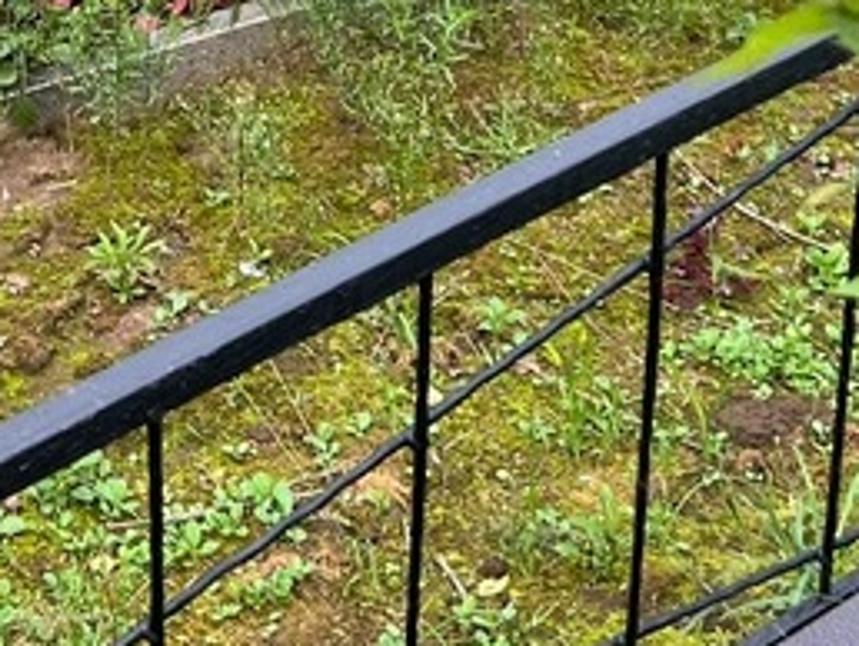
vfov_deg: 13.3
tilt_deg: -14.5
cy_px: -406
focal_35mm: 103
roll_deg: +5.6
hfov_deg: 18.5
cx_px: -10
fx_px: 2558
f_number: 1.5
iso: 50
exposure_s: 1/486
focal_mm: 5.7
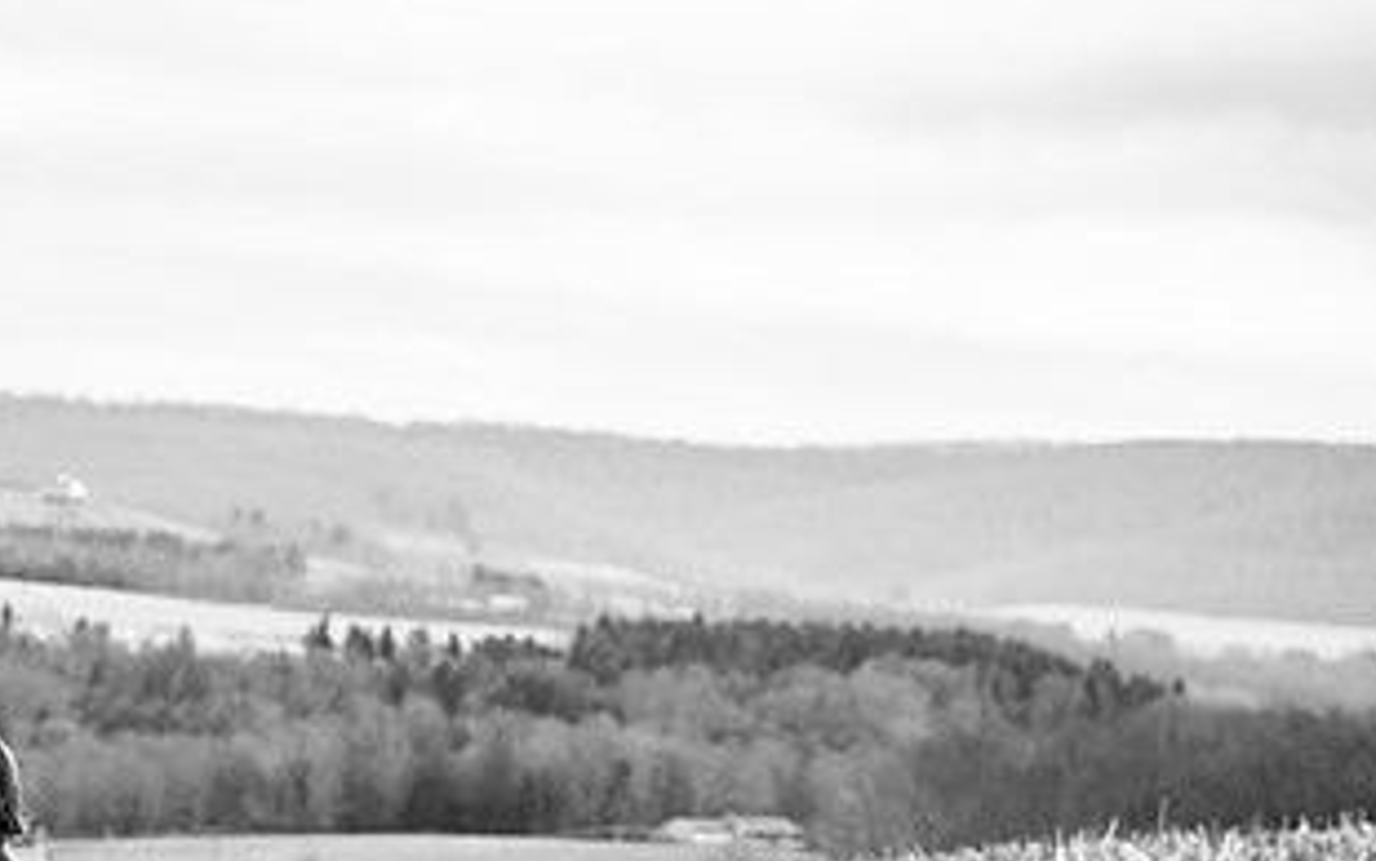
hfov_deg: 12.9
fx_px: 6077
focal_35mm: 162
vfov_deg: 8.1
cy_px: 854
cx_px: 422
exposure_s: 1/500
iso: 320
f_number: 3.5
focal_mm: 85
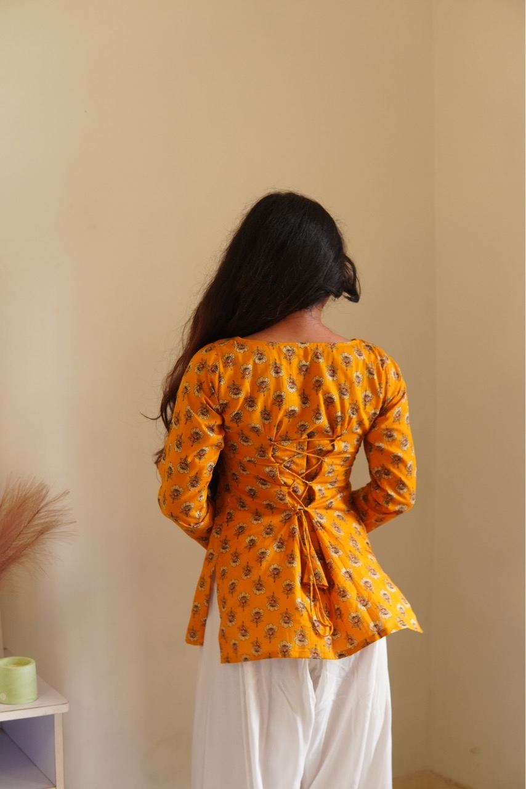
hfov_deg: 29.9
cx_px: 263
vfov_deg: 43.6
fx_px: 986
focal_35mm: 45
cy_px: 394
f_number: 2.5
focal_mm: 30
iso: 500
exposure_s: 1/30
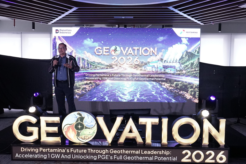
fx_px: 232
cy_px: 82
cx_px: 123
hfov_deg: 55.8
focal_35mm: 34
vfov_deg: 38.9
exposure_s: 1/160
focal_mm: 23
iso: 3200
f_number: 6.3
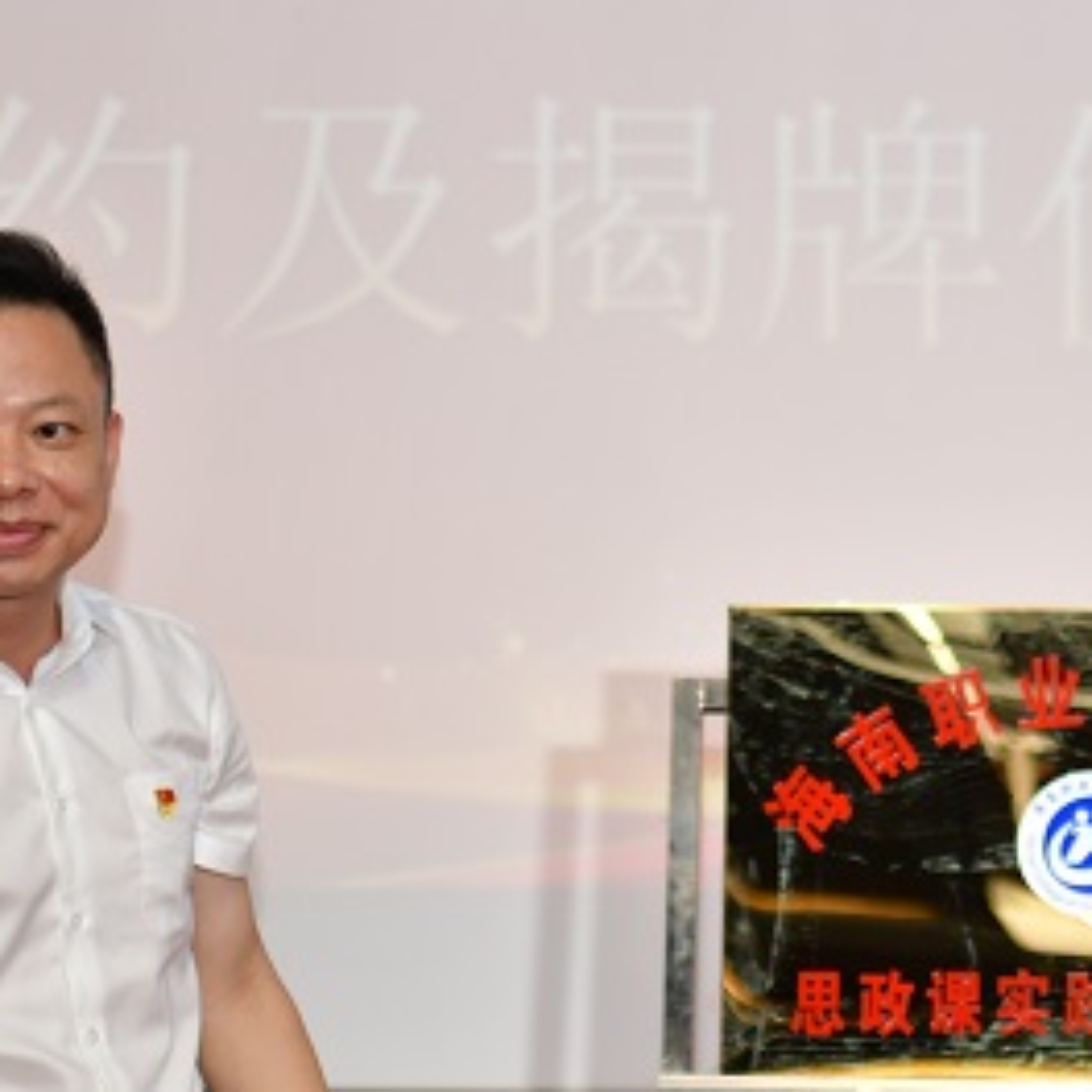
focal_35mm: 118
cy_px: 658
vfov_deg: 14.7
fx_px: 4216
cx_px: 997
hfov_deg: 14.6
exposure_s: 1/125
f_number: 1.4
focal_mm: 35
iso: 160
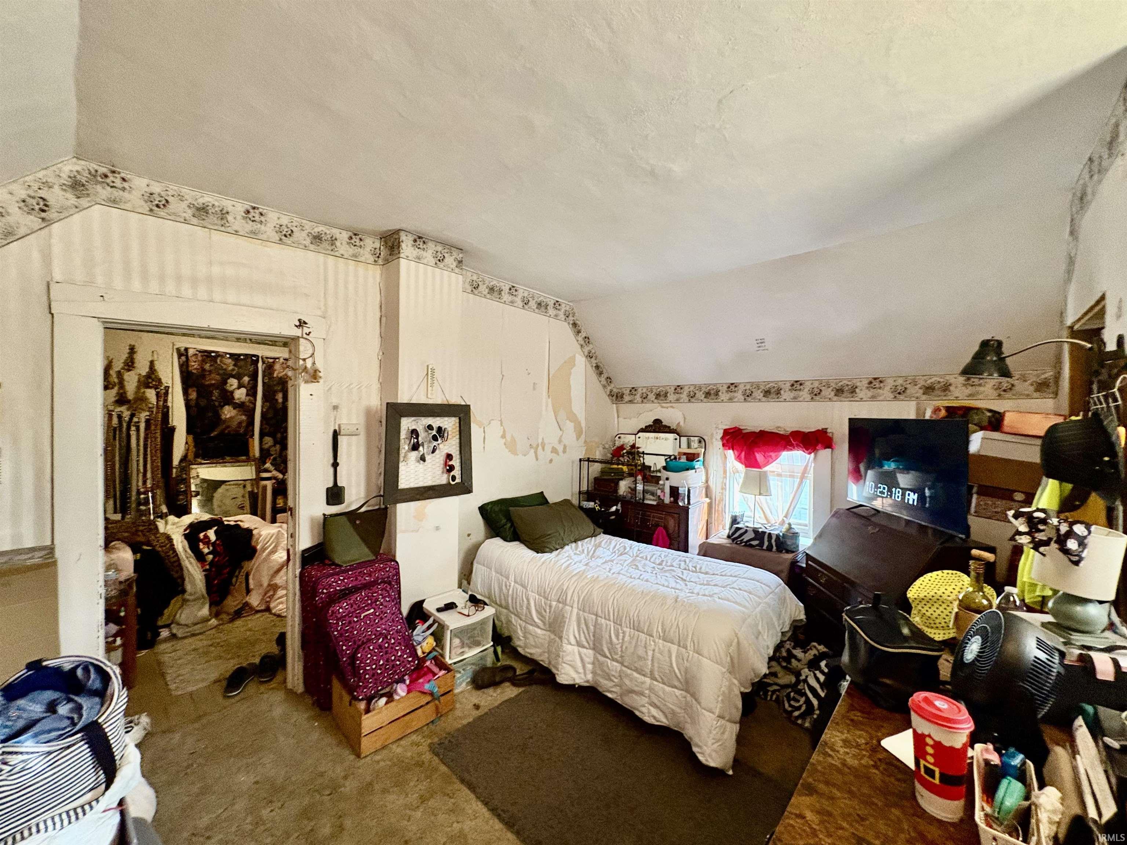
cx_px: 564
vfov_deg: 85.7
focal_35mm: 14
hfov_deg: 102.1
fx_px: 456
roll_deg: -0.2
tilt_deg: +0.2
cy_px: 422
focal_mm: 2.22
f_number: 2.2
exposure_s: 1/60
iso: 400
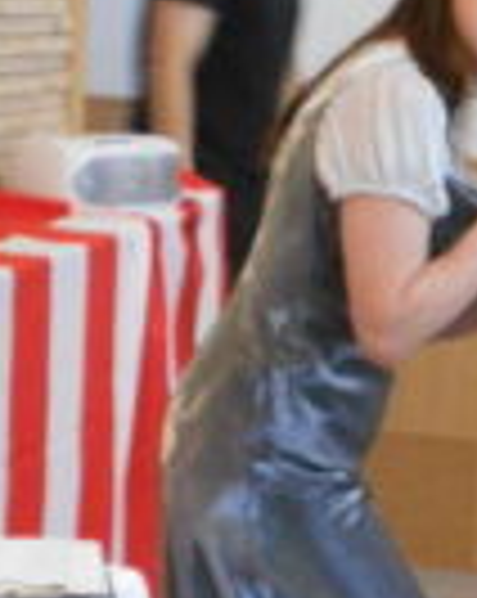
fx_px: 3431
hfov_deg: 7.9
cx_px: 567
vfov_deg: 9.9
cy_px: 665
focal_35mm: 194
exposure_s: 1/13
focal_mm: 7.7
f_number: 4.2
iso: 400
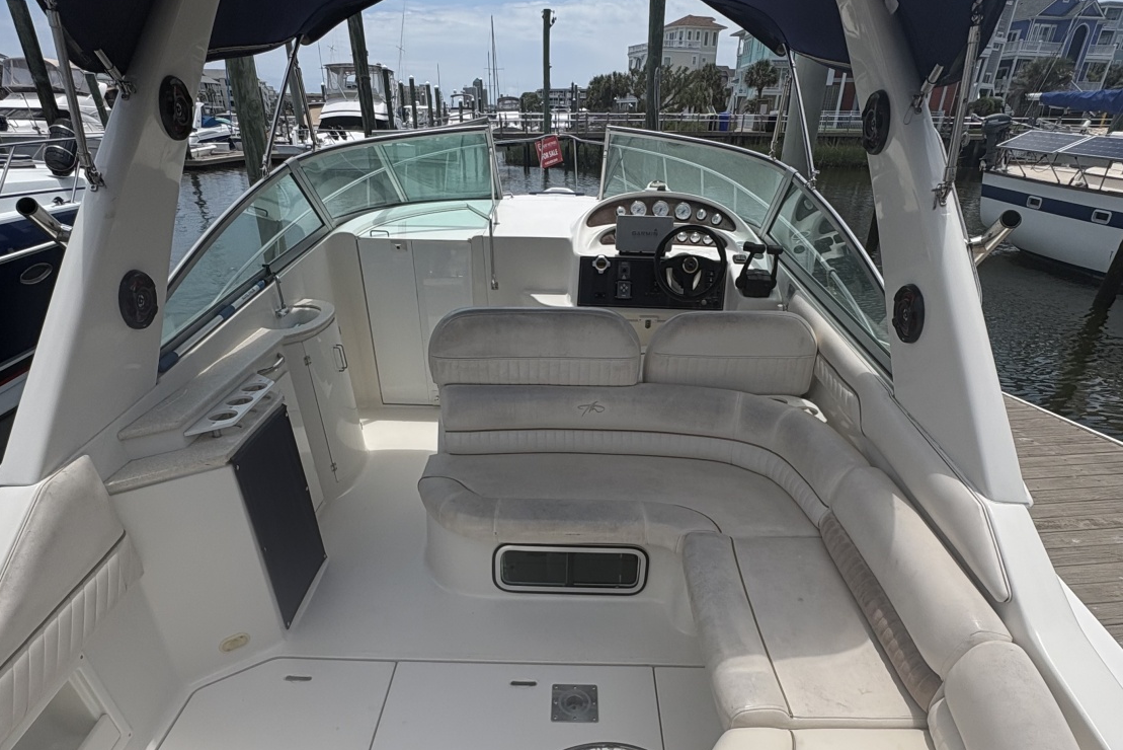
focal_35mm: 21
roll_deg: -0.5
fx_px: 655
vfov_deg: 57.9
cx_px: 564
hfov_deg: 81.2
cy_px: 512
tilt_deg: -28.9
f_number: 2.2
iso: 50
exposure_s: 1/2584
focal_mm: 2.22
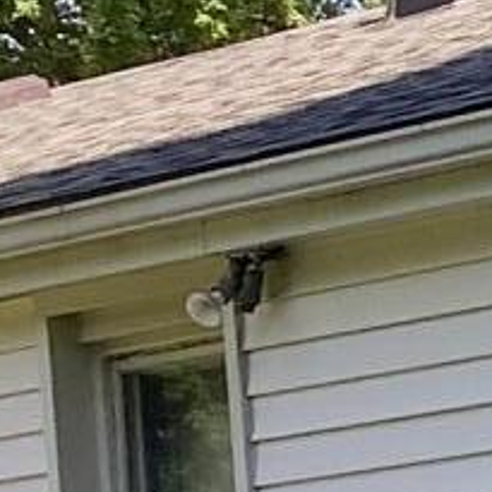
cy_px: 562
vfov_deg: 6.5
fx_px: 4293
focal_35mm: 267
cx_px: 1613
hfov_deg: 6.0
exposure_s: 1/173
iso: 25
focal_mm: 3.3
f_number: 2.4
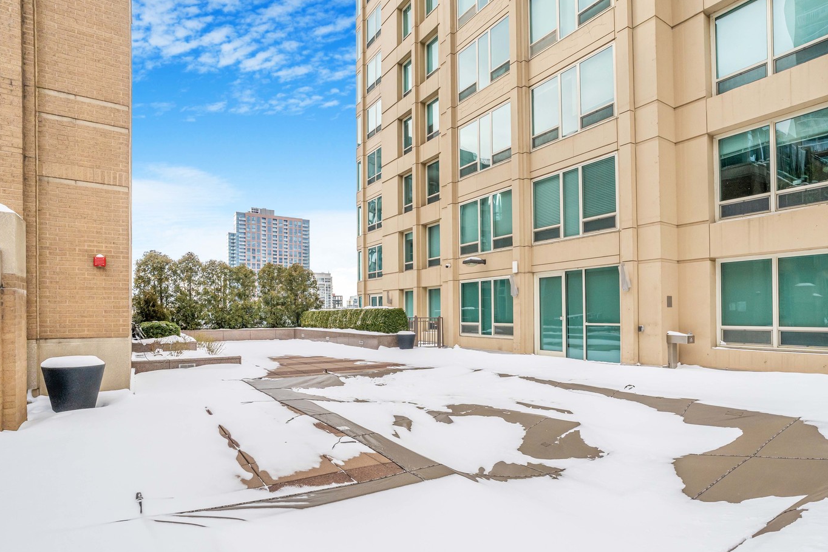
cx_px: 460
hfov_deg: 86.6
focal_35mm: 19
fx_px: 437
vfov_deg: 64.3
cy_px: 313
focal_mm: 16
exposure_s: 1/400
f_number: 9
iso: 640
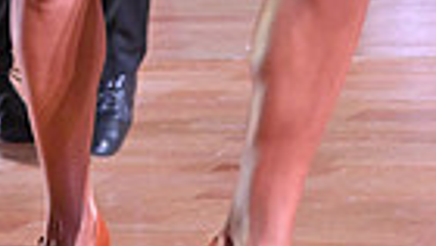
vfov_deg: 5.2
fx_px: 2603
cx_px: 126
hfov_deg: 9.6
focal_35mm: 225
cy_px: -371
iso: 5000
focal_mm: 52
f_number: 4
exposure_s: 1/400
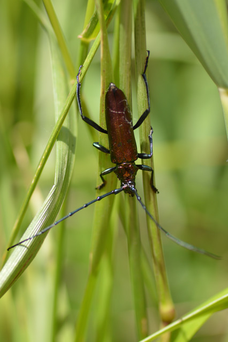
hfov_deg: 9.1
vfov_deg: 13.7
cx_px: 114
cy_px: 171
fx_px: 1426
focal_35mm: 150
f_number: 5
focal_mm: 100
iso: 100
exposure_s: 1/500
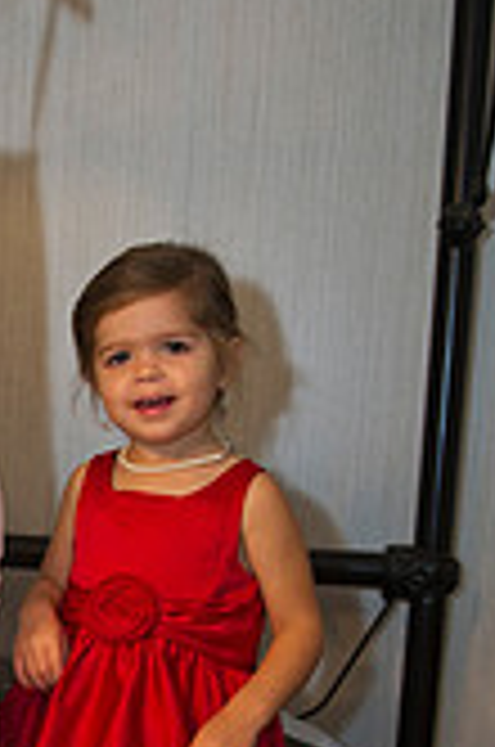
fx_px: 1574
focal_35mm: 76
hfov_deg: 17.1
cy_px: 639
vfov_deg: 26.0
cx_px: -92
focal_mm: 28
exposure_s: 1/100
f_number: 2.8
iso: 640
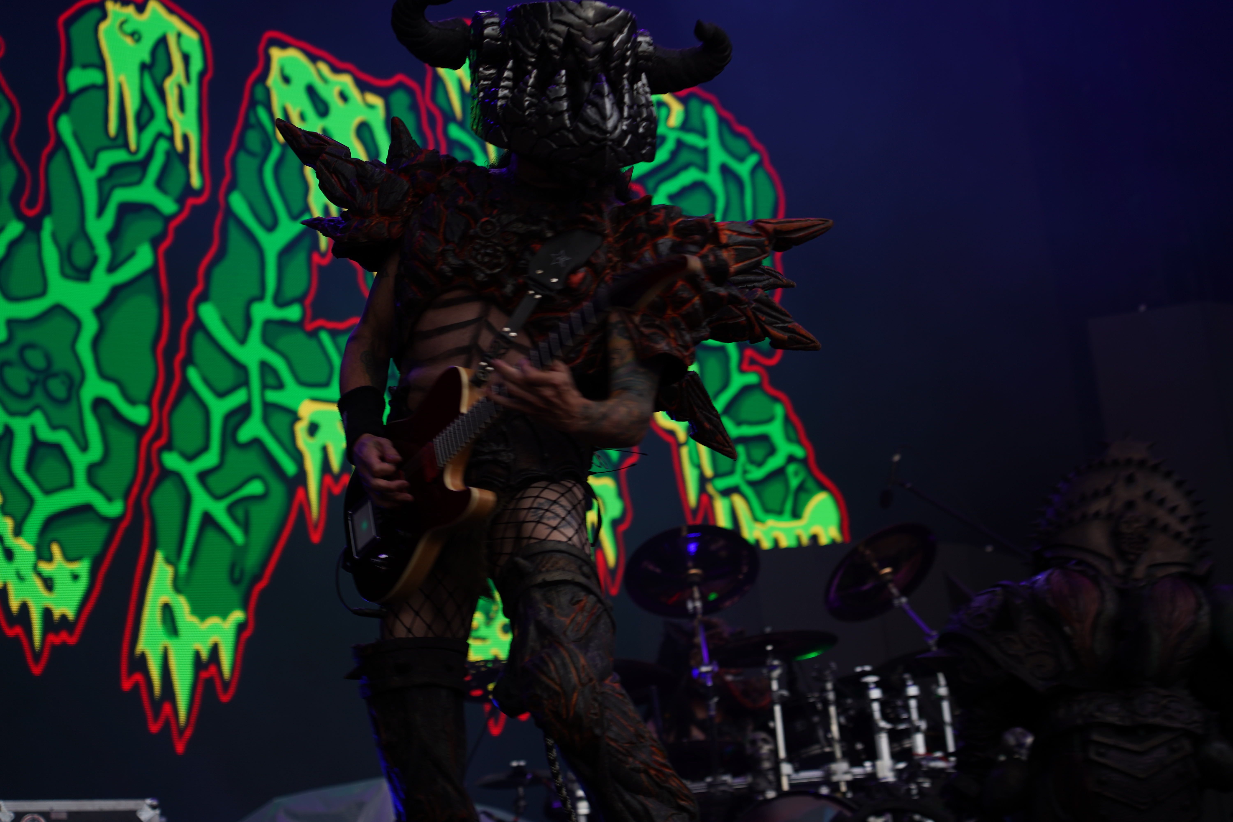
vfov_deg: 15.0
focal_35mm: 91
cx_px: 616
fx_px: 3117
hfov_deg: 22.4
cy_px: 411
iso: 100
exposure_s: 1/160
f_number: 4.5
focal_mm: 91
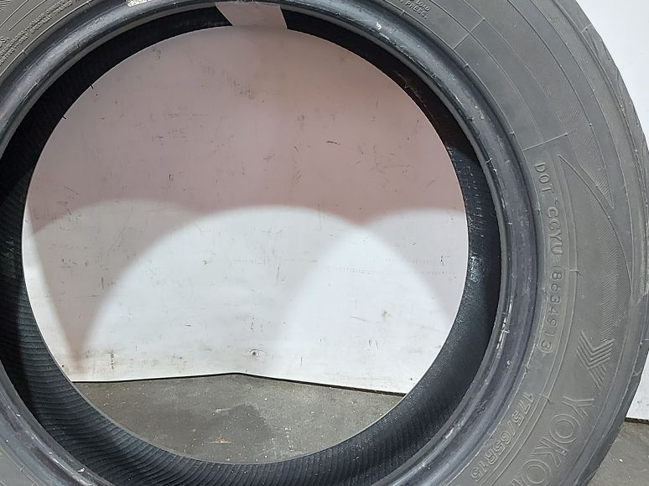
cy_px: 252
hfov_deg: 43.6
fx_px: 806
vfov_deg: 33.6
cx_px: 253
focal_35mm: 43
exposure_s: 1/25
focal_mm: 5.23
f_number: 1.8
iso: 250
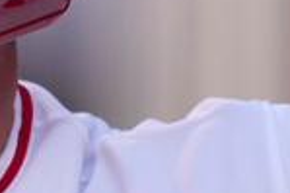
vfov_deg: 0.5
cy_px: -144
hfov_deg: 0.8
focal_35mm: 2747
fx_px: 22104
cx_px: -66
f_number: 2.8
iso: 1600
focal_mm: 400
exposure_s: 1/1250
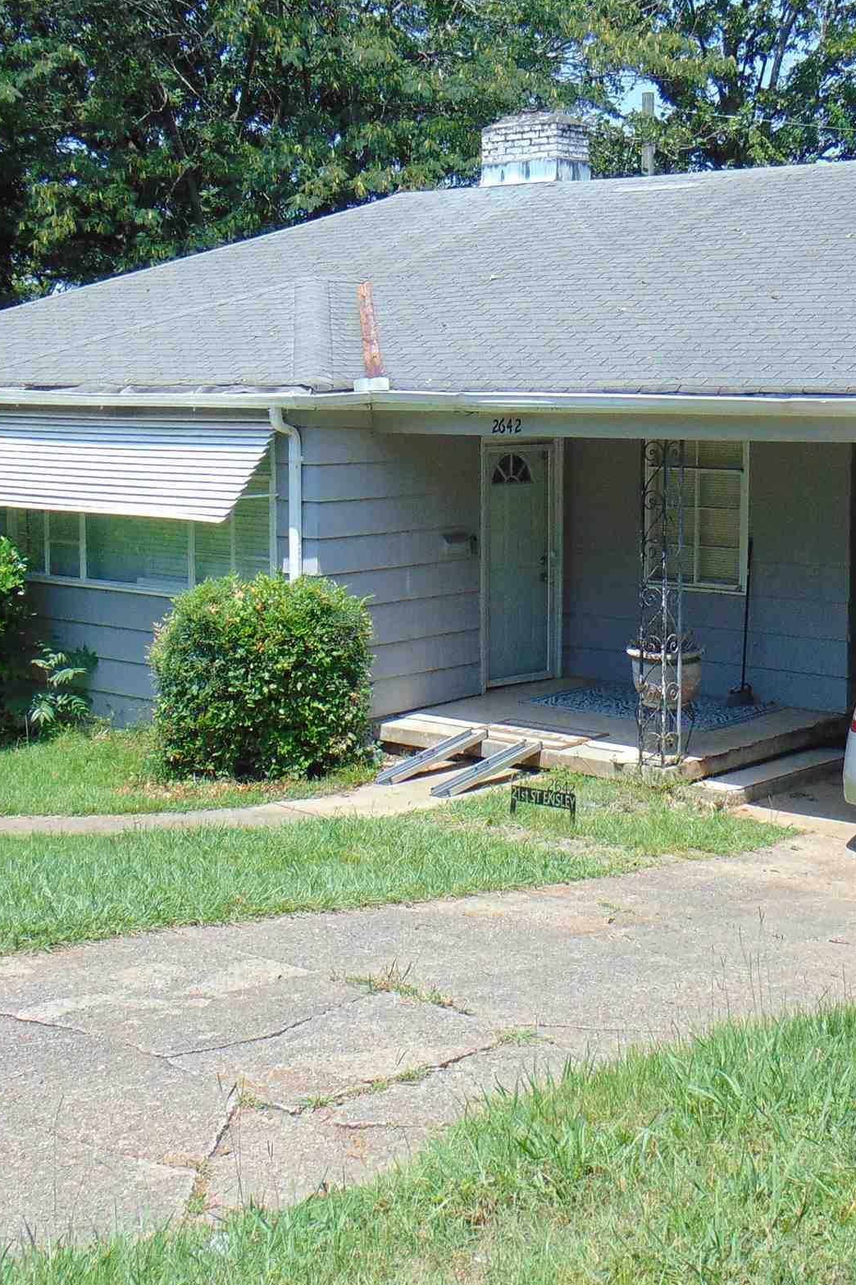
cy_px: 601
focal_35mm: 51
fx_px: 1819
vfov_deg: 38.9
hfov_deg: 26.4
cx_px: 504
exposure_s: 1/640
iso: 80
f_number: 3
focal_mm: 4.5
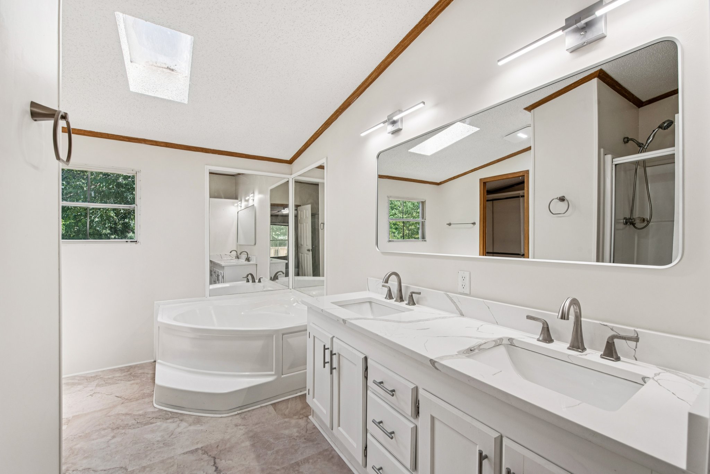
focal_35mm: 14
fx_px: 276
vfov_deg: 81.3
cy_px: 237
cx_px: 355
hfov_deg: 104.2
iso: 200
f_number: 9
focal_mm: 14
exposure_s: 1/60
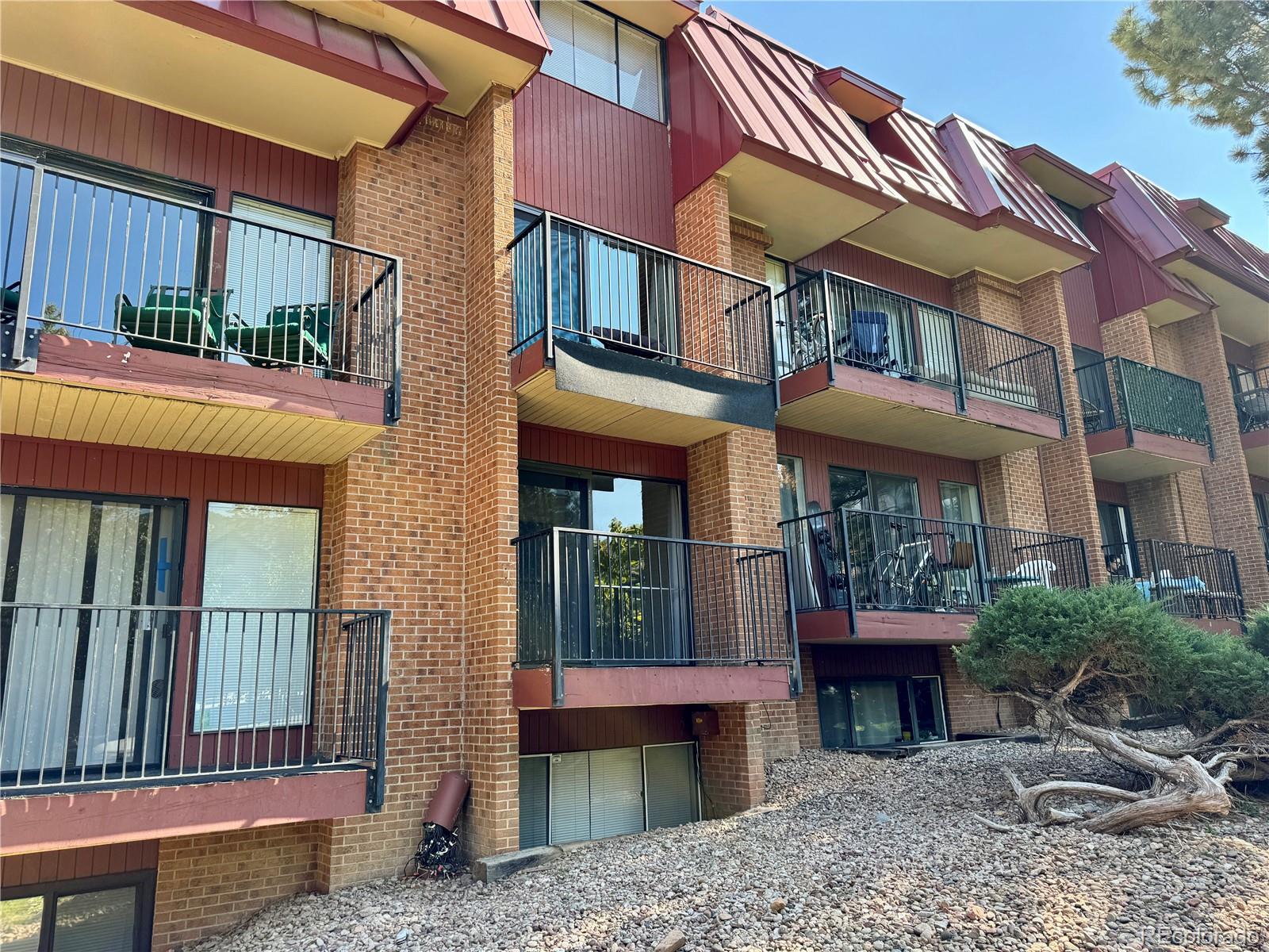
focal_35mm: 24
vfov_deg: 56.8
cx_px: 634
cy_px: 476
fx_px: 880
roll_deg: +2.2
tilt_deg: +12.7
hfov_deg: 71.6
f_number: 1.78
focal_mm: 6.76
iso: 80
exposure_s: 1/417
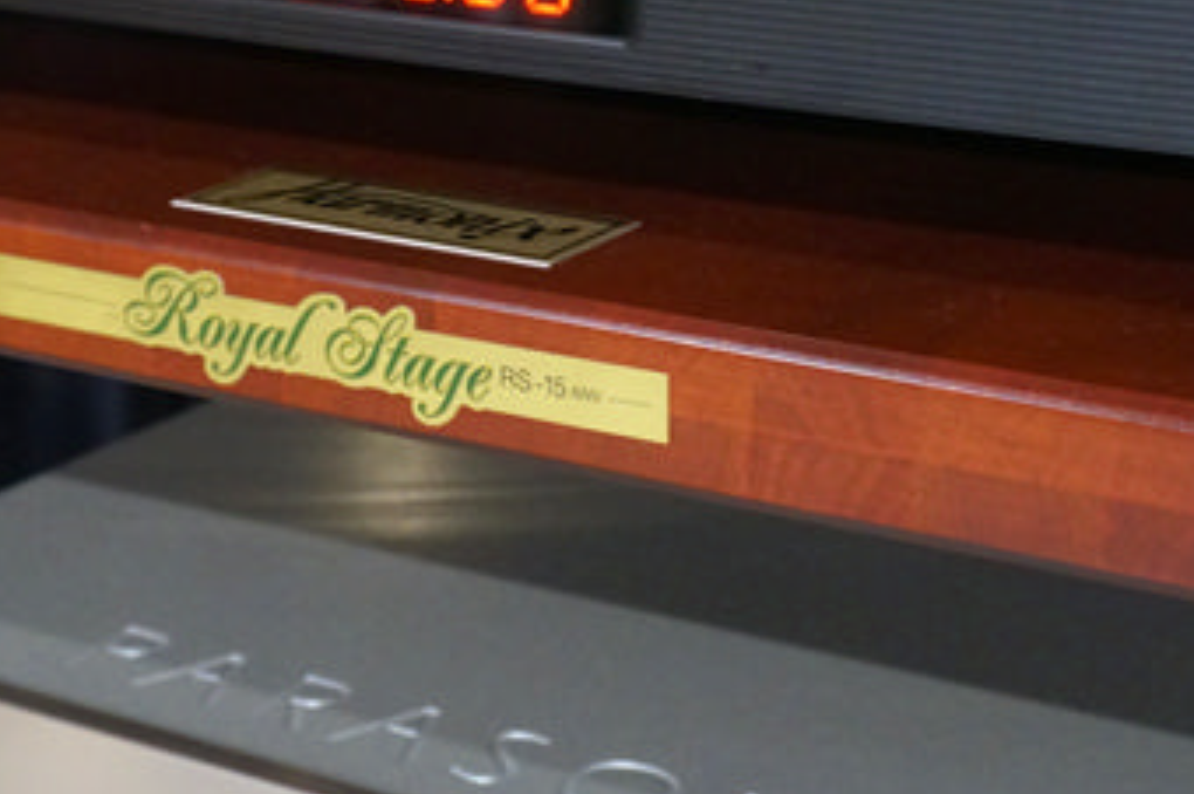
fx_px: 2761
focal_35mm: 83
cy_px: -172
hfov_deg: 24.3
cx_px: 766
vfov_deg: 15.7
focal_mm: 21
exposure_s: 1/13
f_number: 4.5
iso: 1600
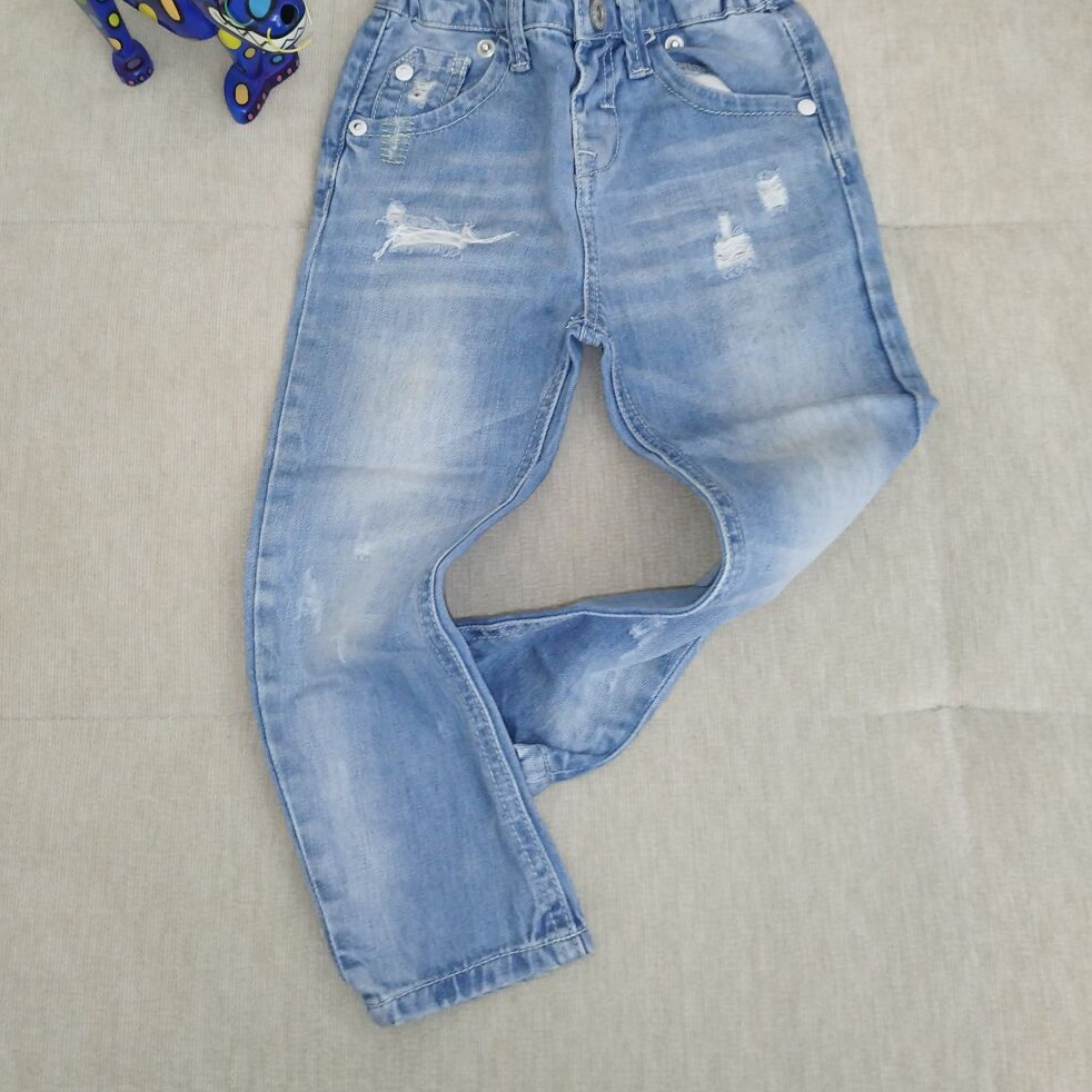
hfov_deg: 54.0
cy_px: 395
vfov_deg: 53.3
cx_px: 546
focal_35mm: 30
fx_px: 1071
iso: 800
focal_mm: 5.95
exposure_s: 1/33.3
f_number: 1.89
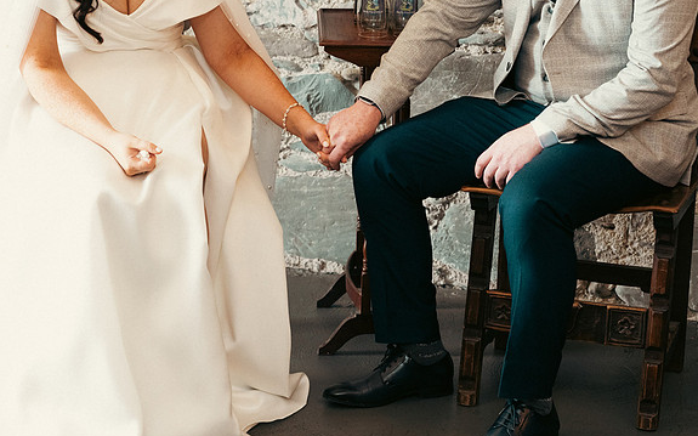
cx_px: 351
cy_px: 212
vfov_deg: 12.1
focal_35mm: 108
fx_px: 2054
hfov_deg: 19.3
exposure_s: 1/160
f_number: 3.5
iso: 2000
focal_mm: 70
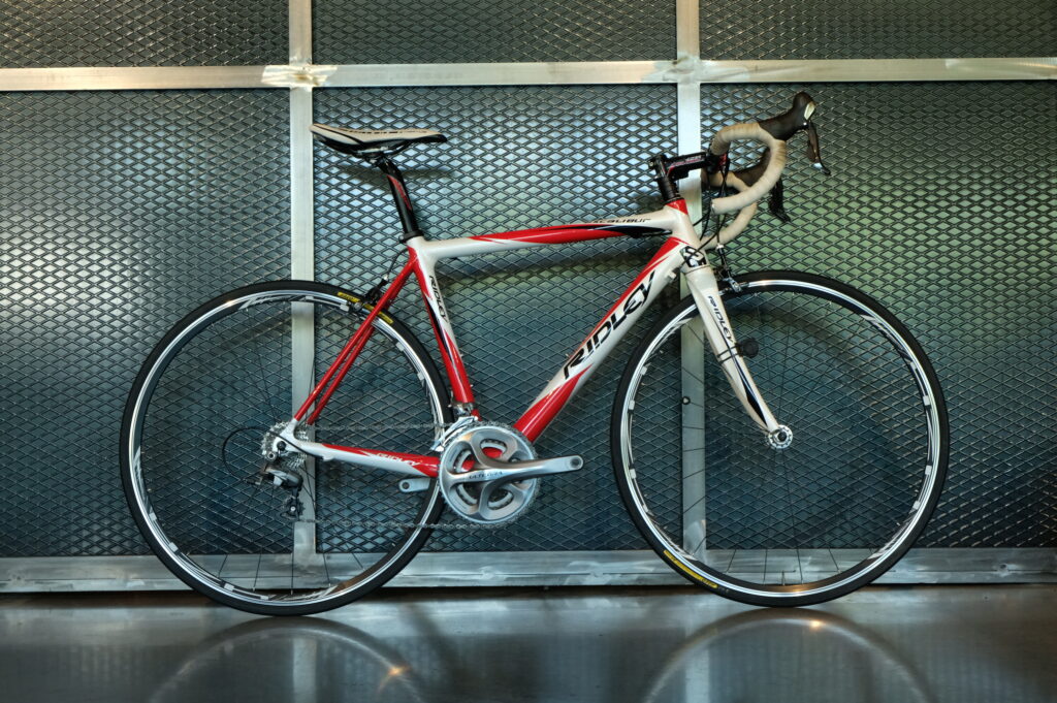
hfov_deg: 45.5
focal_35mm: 43
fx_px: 1261
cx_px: 528
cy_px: 352
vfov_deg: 31.1
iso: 1600
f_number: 6.4
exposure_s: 1/42
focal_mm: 28.9
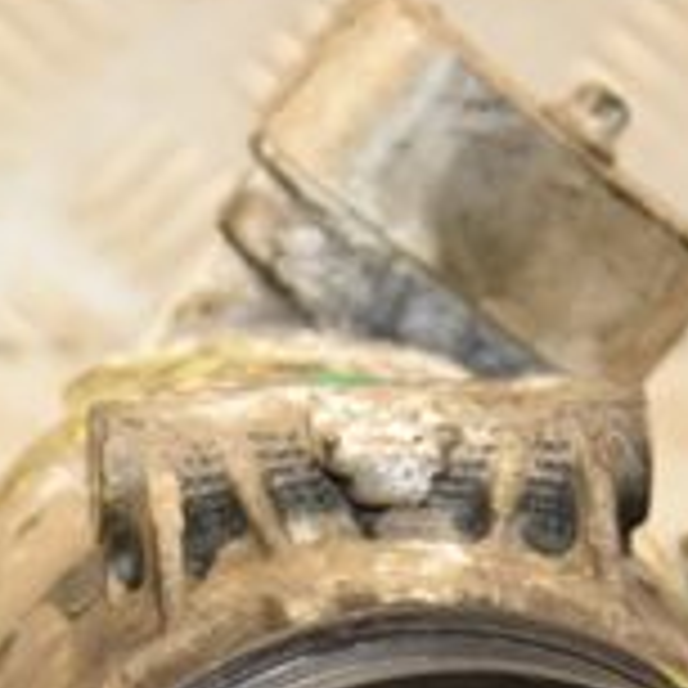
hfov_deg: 5.0
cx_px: 391
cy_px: 818
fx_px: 7915
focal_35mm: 352
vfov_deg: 5.0
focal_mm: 66
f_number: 5.3
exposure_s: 1/160
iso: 800
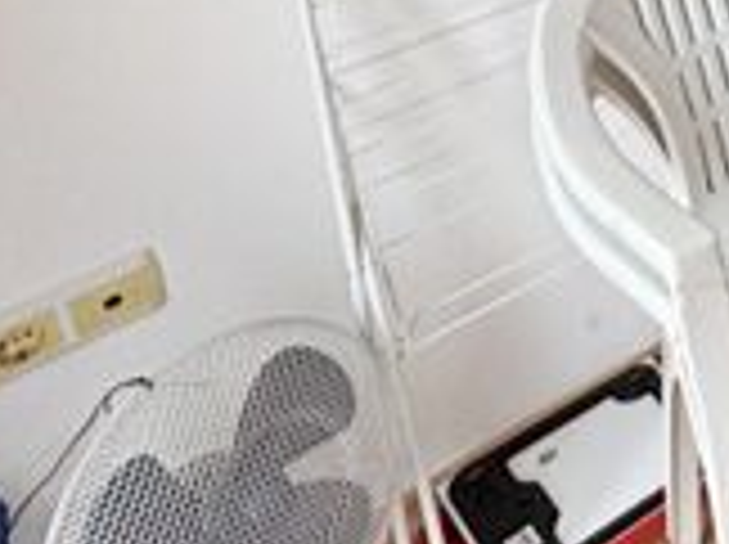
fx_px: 1283
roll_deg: +0.8
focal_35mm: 61
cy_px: -454
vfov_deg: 18.4
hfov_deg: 19.5
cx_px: 1429
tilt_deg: -9.2
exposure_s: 1/99
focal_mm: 2.22
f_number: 2.2
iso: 125
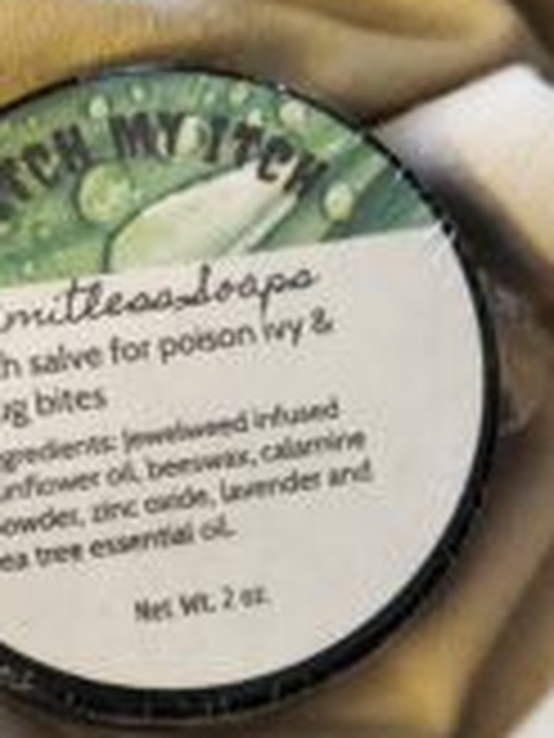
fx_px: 1195
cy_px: 400
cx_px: 198
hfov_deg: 26.0
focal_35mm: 56
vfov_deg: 34.3
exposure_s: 1/120
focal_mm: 5.4
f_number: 1.8
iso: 200
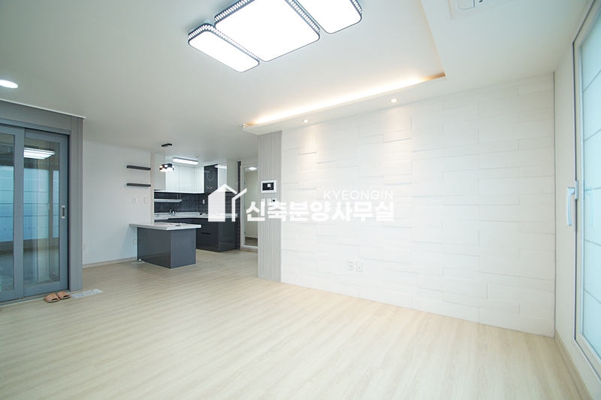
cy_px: 200
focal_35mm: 15
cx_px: 300
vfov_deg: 77.2
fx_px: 250
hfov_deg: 100.4
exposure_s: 1/80
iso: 400
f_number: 4
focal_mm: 10
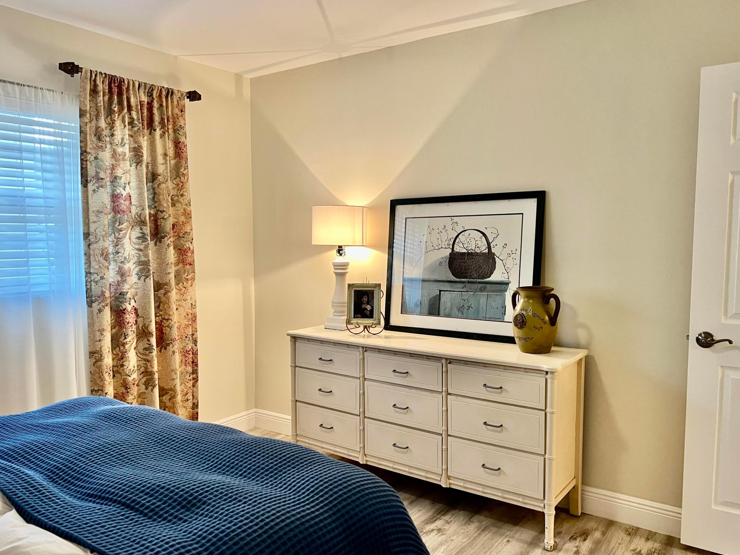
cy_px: 280
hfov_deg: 63.4
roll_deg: +0.7
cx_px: 346
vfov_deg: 49.8
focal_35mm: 28
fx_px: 599
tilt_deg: -5.4
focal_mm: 5.7
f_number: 1.5
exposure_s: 1/60
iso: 125
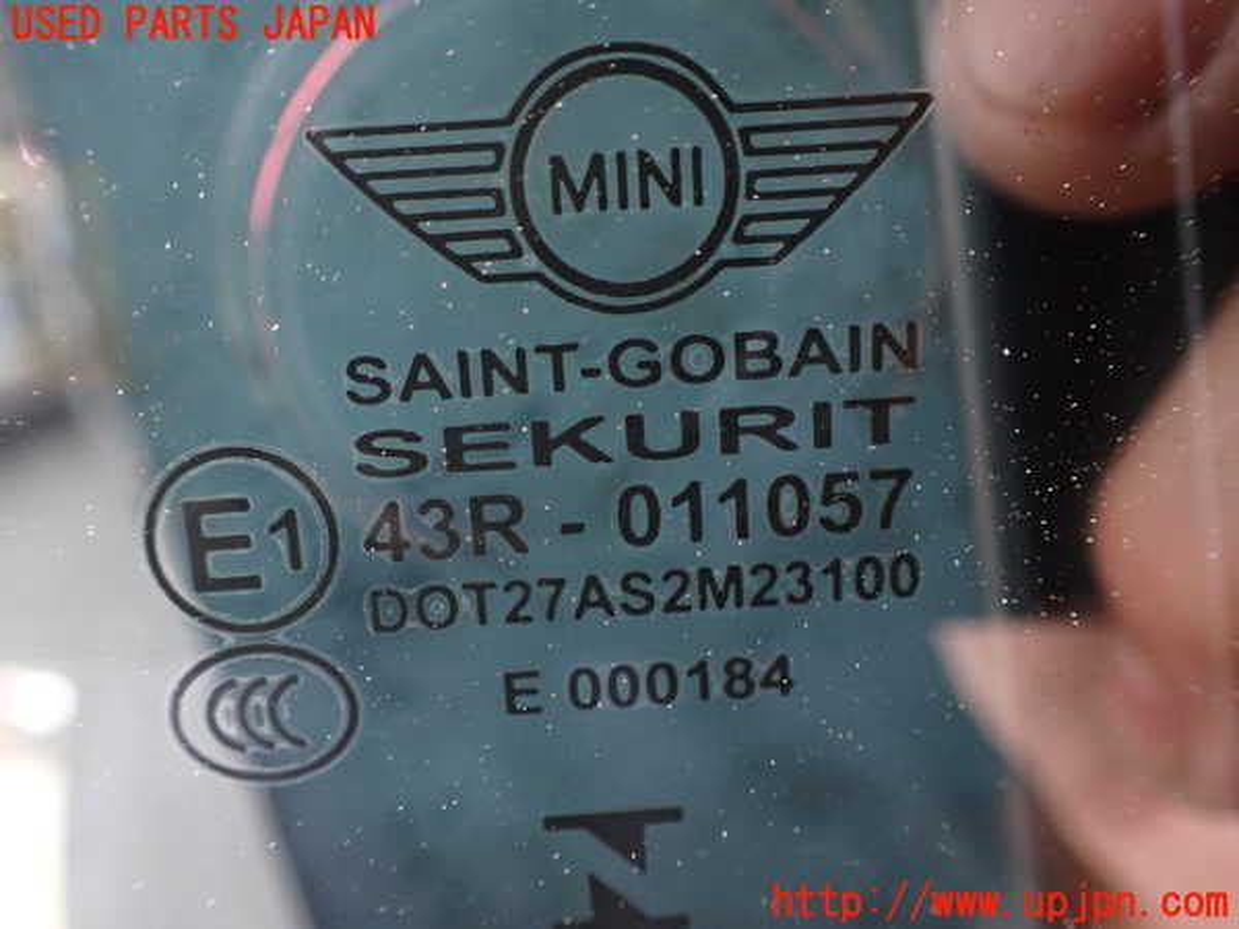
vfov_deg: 46.8
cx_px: 620
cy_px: 464
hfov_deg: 60.0
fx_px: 1074
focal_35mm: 30
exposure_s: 1/125
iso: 500
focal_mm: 5.4
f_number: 2.3
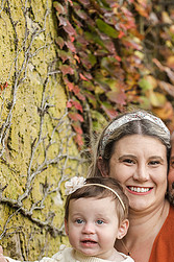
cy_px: 193
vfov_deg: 8.8
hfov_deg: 5.9
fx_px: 1691
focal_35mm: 233
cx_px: 134
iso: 800
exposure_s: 1/400
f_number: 5
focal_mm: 130
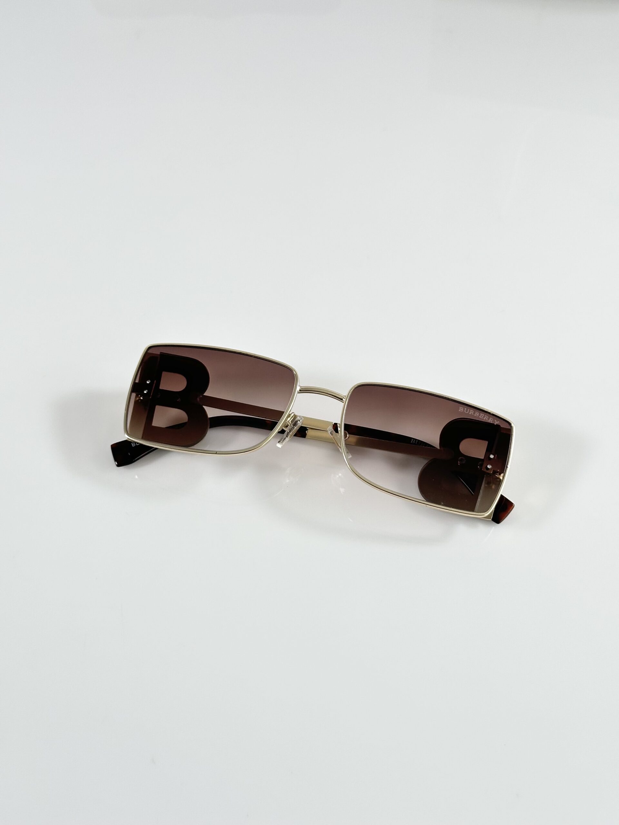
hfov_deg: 30.3
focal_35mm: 48
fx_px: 1144
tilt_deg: -51.4
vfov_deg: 39.7
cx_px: 310
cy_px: 412
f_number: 1.78
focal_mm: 6.86
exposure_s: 1/100
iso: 80
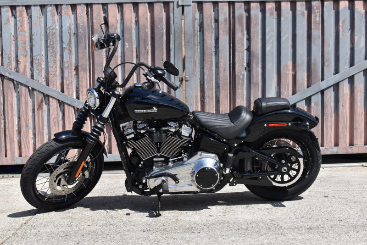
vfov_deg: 25.8
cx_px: 184
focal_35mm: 52
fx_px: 535
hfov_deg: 37.8
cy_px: 122
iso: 100
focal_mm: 35
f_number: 9
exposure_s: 1/320
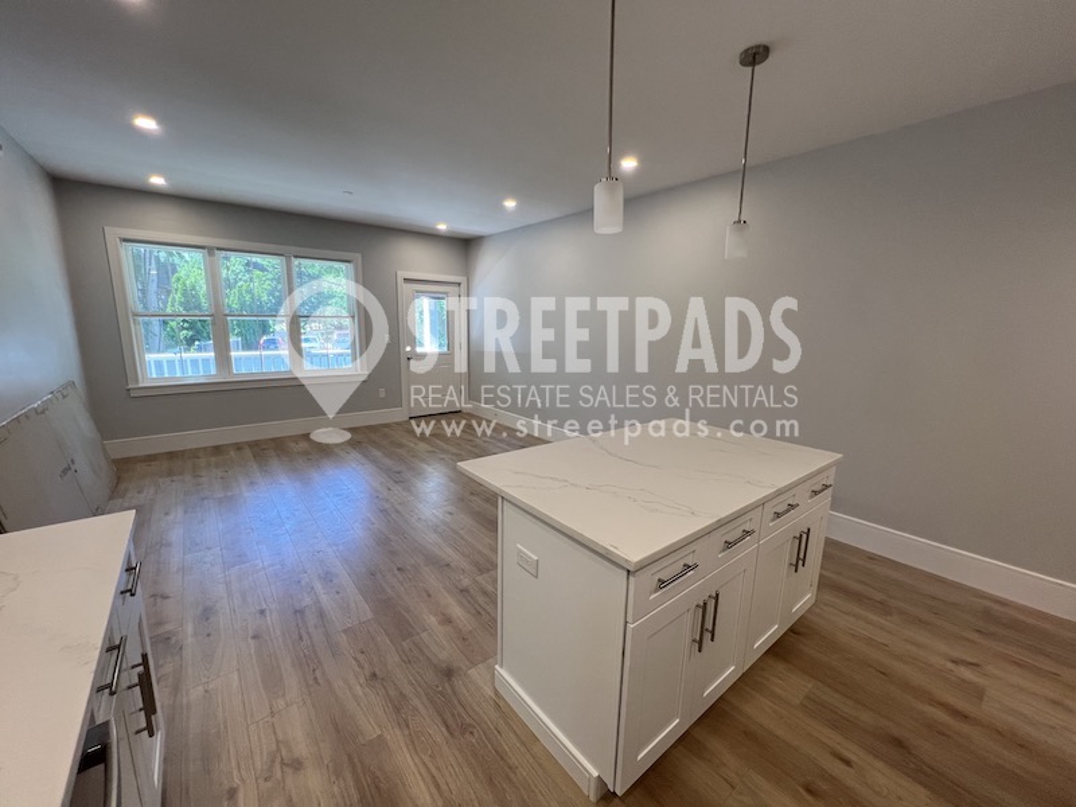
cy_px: 404
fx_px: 404
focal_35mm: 13
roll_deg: -1.3
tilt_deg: -10.5
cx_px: 538
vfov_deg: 89.9
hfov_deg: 106.2
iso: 125
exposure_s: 1/120
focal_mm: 1.57
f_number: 1.8
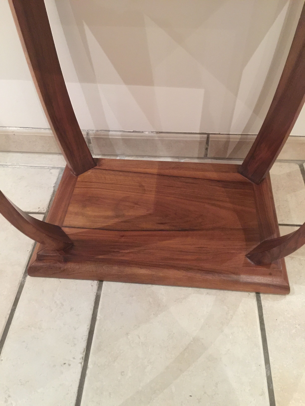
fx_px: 341
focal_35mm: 29
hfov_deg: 48.2
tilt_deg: -49.6
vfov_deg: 61.7
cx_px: 152
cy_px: 203
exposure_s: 1/8
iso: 200
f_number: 2.2
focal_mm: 4.15
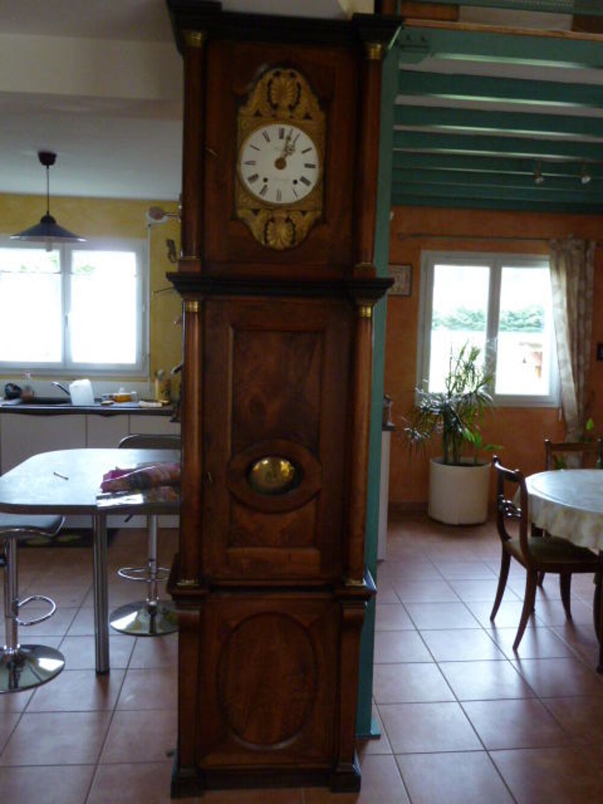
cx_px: 302
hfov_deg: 46.8
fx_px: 697
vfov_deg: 60.0
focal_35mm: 30
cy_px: 402
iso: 400
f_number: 3.4
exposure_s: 1/6
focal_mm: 5
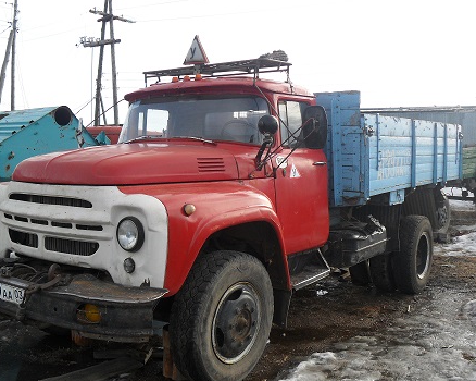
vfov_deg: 38.2
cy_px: 192
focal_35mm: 39
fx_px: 549
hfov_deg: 46.8
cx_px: 208
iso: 80
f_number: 3
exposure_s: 1/750
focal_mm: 6.3
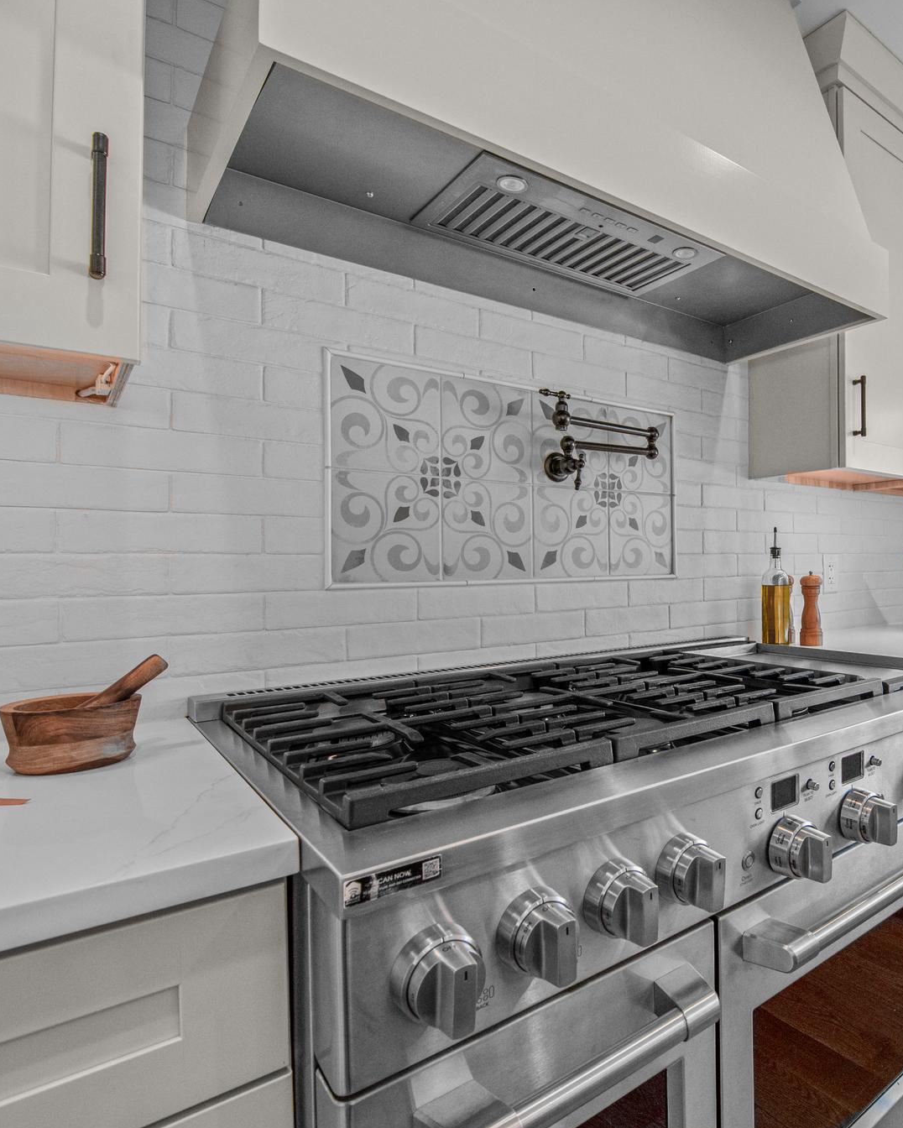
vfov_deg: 80.4
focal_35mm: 20
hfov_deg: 64.4
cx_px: 667
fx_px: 668
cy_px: 569
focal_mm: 14
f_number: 8
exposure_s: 1/125
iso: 1600
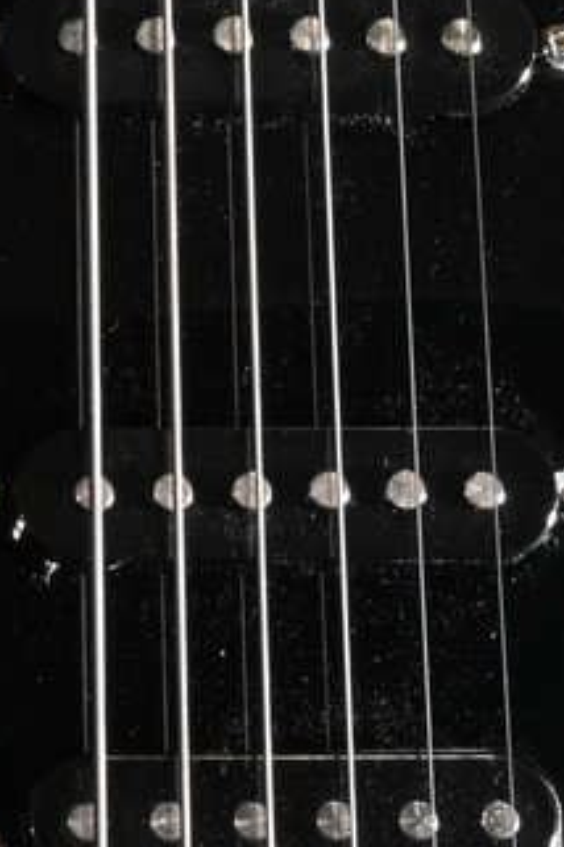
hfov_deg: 4.9
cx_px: 435
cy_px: 493
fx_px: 6579
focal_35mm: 280
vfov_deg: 7.4
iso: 100
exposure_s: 15
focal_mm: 50
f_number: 22
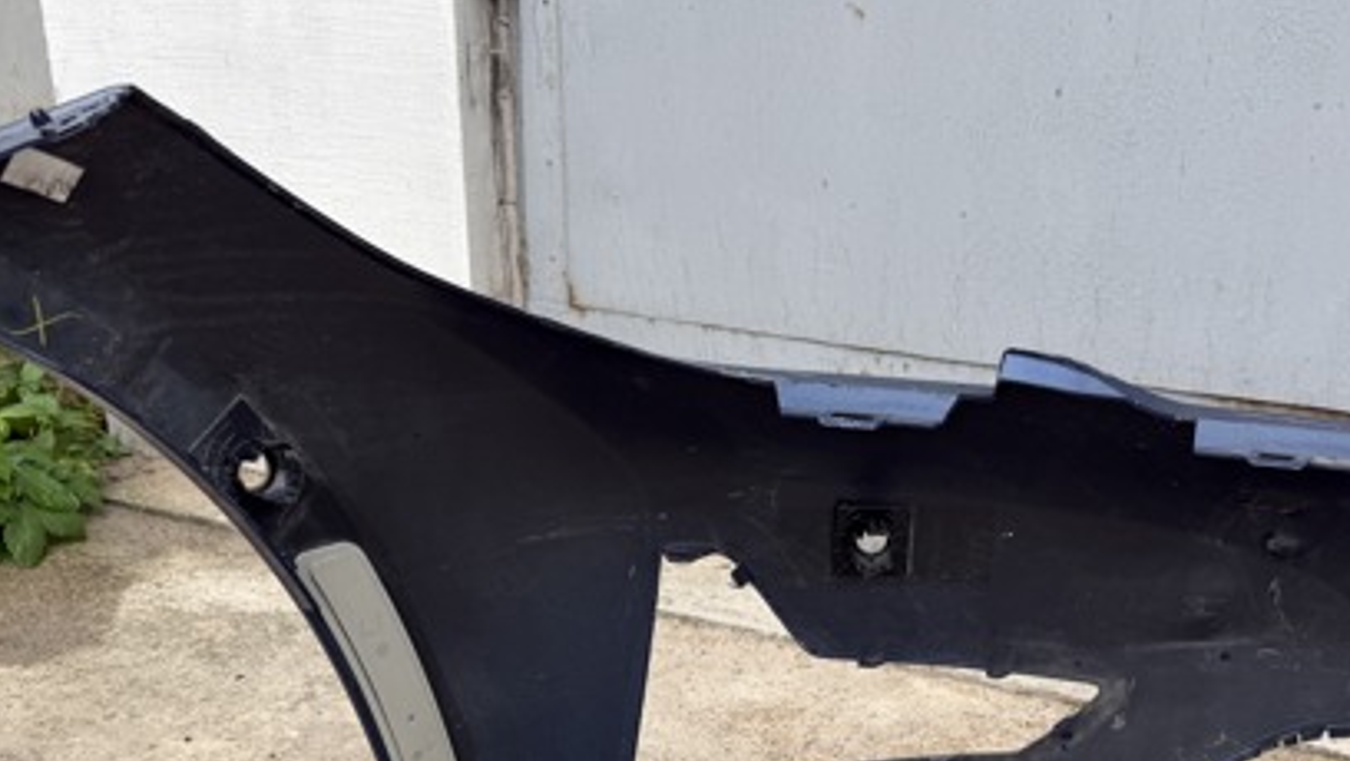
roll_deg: -1.7
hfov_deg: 49.0
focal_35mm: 41
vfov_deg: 28.1
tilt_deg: -22.4
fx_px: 1468
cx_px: 834
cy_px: 672
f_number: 1.78
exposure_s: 1/430
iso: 80
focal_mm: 6.76
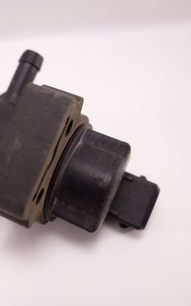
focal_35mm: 43
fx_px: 358
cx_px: 46
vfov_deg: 46.2
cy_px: 153
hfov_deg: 29.4
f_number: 2.2
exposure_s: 1/100
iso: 125
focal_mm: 10.4
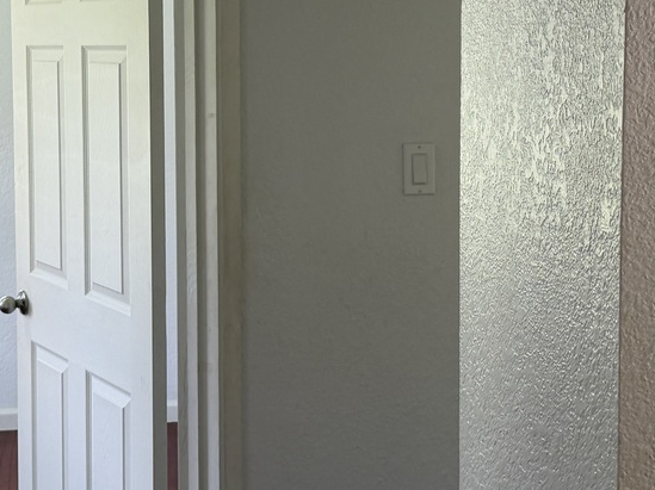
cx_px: 246
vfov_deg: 23.0
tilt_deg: -3.4
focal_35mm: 63
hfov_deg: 30.6
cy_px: 117
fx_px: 1191
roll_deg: +2.3
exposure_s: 1/60
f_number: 1.78
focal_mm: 6.76
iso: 125
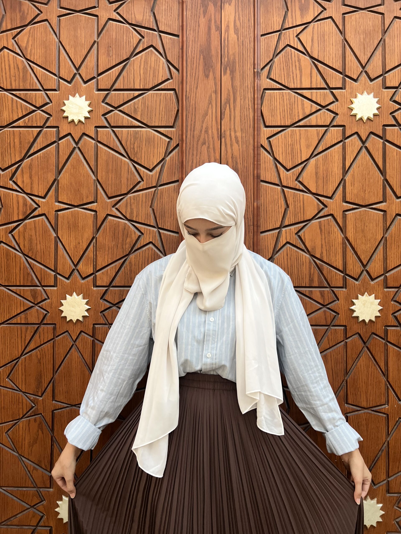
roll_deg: +0.1
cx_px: 200
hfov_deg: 53.1
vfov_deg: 67.3
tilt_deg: +2.9
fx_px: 402
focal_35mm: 26
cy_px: 267
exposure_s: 1/108
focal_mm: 5.7
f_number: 1.5
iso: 125
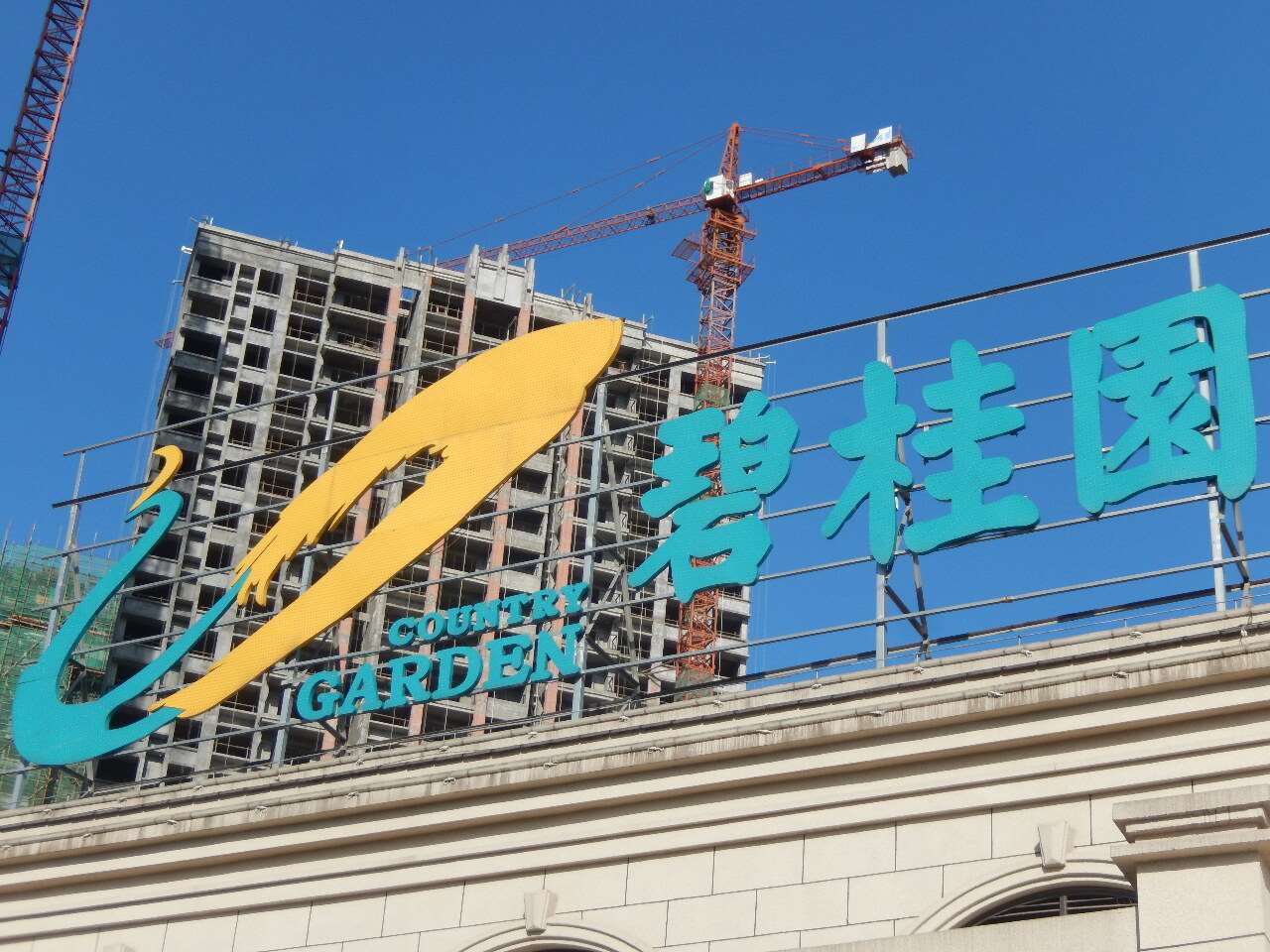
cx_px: 635
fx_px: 2458
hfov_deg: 29.0
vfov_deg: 21.9
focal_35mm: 67
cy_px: 476
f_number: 4.8
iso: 125
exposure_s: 1/800
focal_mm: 12
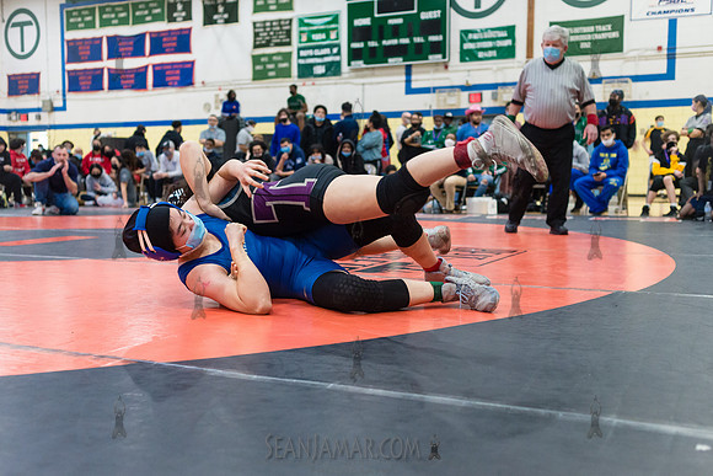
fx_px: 769
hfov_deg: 49.7
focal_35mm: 39
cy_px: 238
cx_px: 356
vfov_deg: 34.4
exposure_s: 1/400
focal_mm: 35
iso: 4000
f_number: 3.5
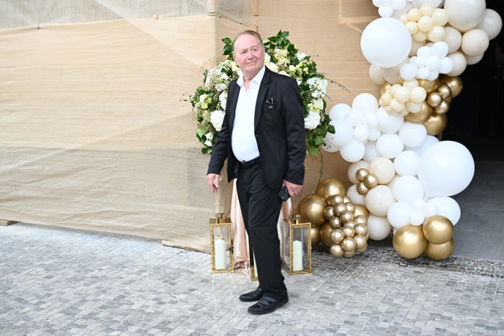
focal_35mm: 45
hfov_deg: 43.6
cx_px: 252
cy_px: 168
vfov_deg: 29.9
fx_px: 630
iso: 800
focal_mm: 45
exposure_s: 1/250
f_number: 5.6
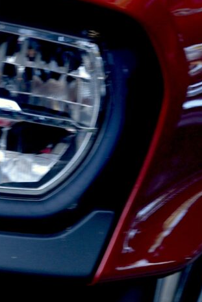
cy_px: 317
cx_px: -6
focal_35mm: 286
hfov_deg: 4.8
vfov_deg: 7.2
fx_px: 2402
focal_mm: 52
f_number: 4
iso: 200
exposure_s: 1/60
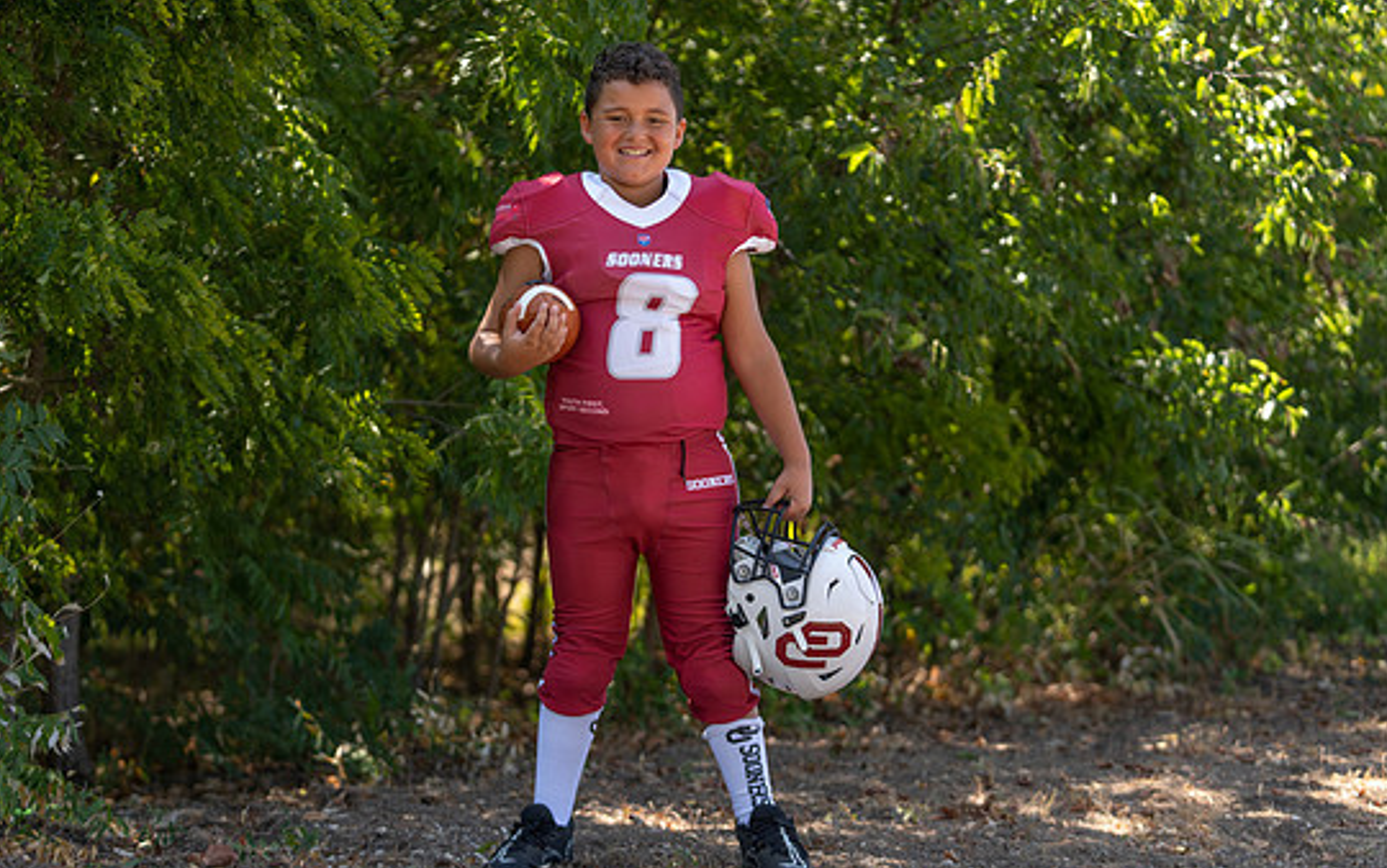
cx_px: 645
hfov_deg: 25.5
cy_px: 438
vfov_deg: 16.1
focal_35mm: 81
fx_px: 3063
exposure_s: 1/320
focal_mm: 74
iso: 80
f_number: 2.8
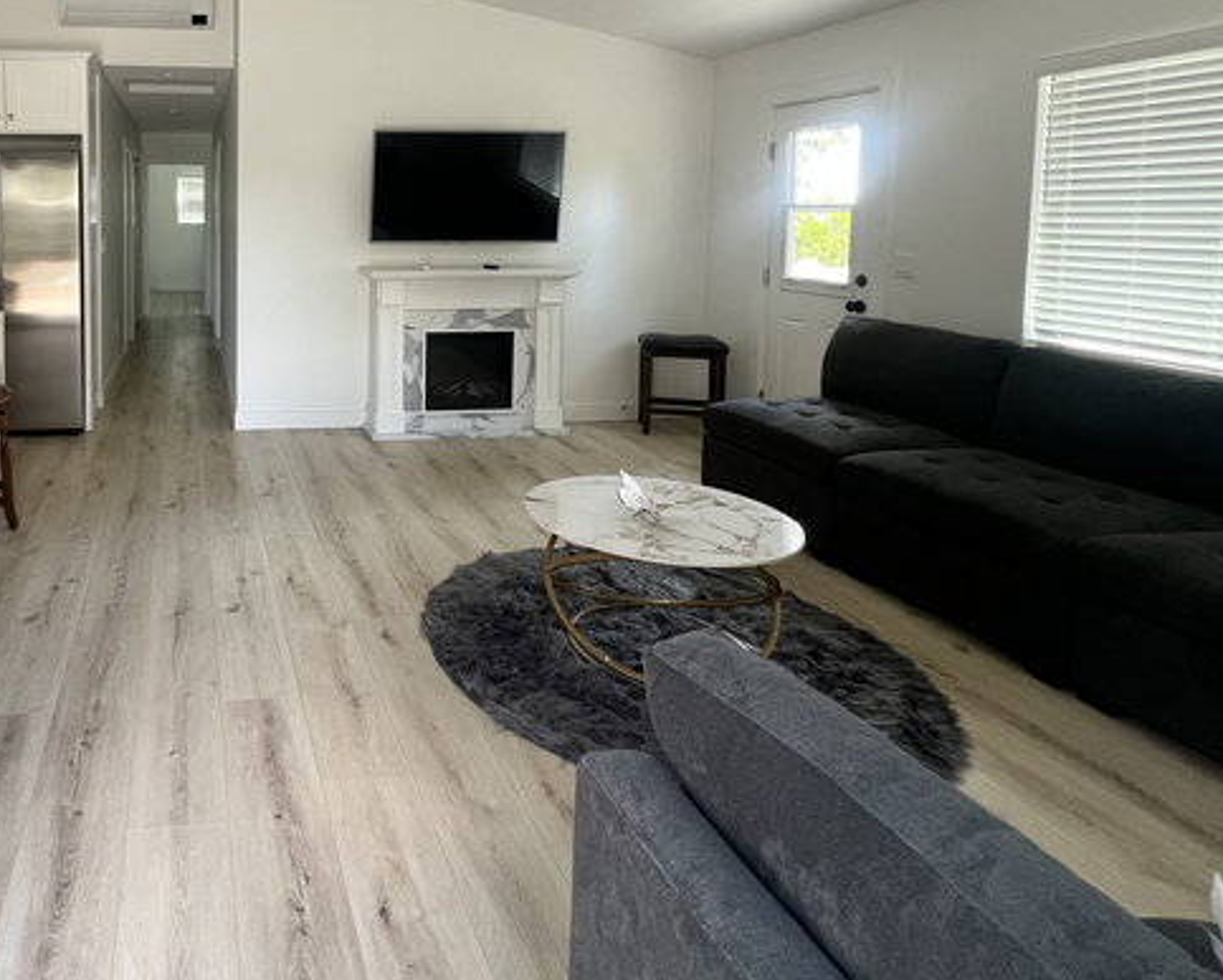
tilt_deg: -4.3
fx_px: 761
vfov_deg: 62.4
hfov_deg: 71.0
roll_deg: -0.2
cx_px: 271
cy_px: 263
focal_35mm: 21
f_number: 1.8
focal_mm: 1.57
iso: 125
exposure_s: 1/99
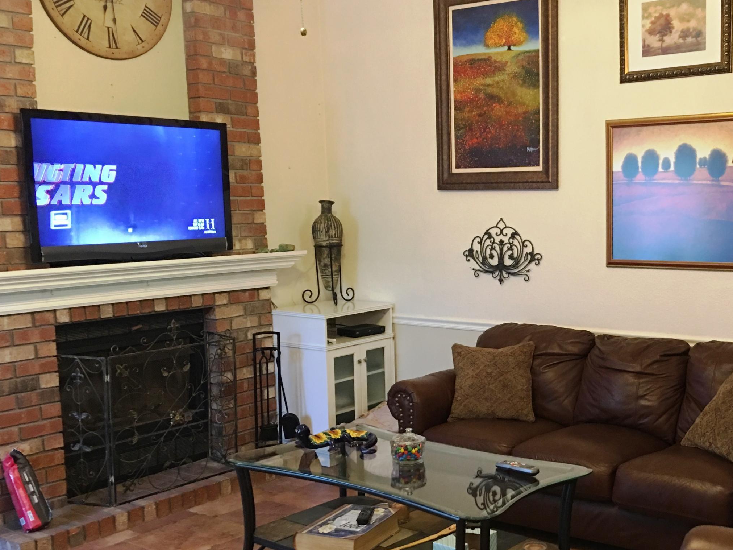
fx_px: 910
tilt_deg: -7.2
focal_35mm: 43
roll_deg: +0.6
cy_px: 320
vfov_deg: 33.5
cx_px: 531
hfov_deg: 42.8
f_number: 2.2
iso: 50
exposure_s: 1/4
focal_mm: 4.15
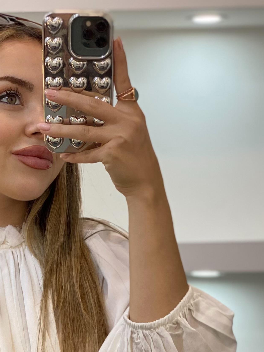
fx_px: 1281
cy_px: 360
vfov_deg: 15.3
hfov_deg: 11.7
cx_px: 13
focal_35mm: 126
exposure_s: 1/100
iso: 80
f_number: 2
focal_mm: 6
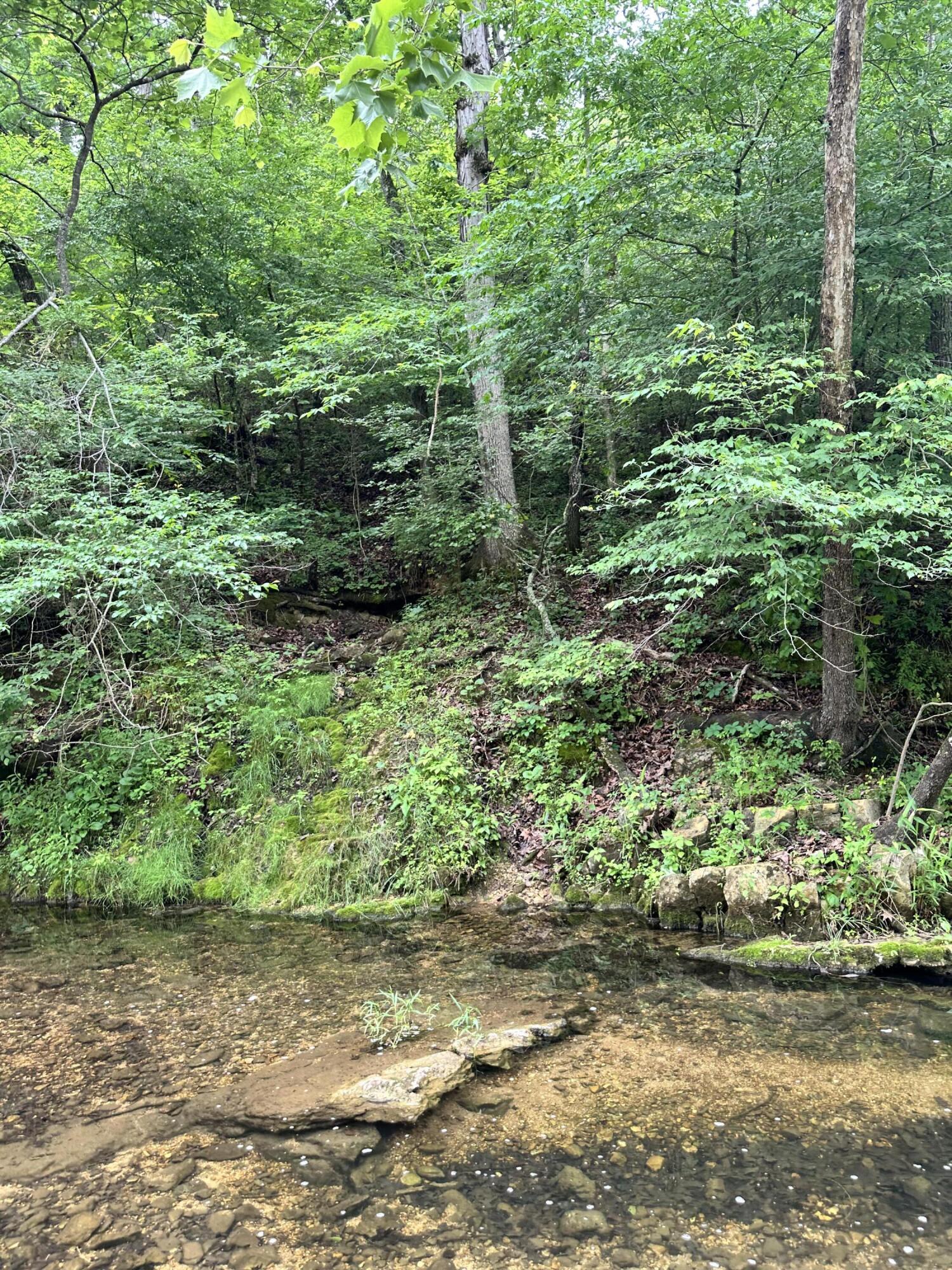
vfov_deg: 71.6
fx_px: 880
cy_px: 635
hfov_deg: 56.8
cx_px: 476
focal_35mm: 24
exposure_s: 1/121
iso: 64
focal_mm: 6.86
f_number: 1.78
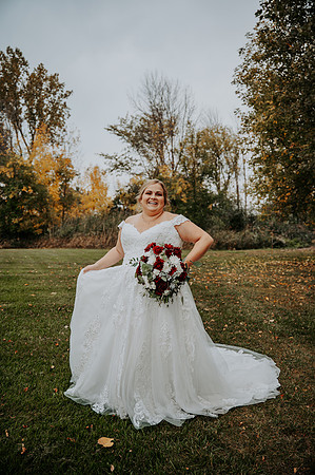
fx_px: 434
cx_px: 158
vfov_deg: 57.3
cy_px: 238
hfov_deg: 39.9
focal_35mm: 33
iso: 200
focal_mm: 33
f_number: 3.2
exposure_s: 1/1000
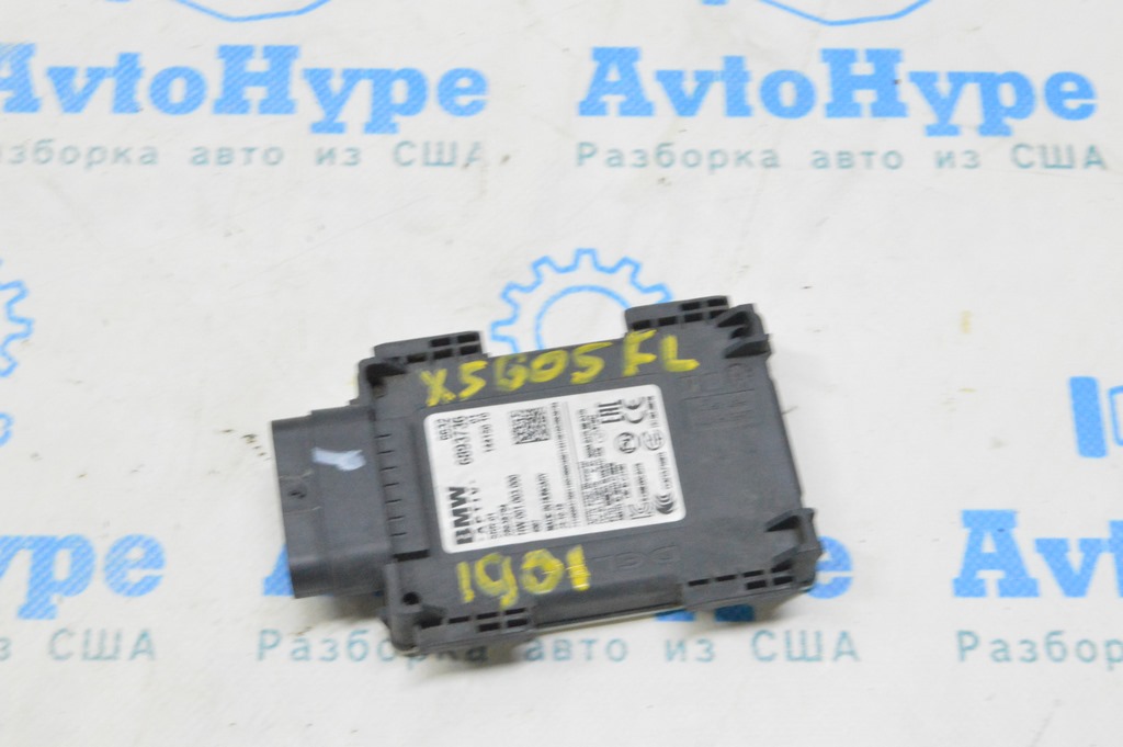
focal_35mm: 63
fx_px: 1964
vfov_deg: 21.5
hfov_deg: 31.9
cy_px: 374
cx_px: 562
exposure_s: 1/15
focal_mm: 42
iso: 6400
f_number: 20
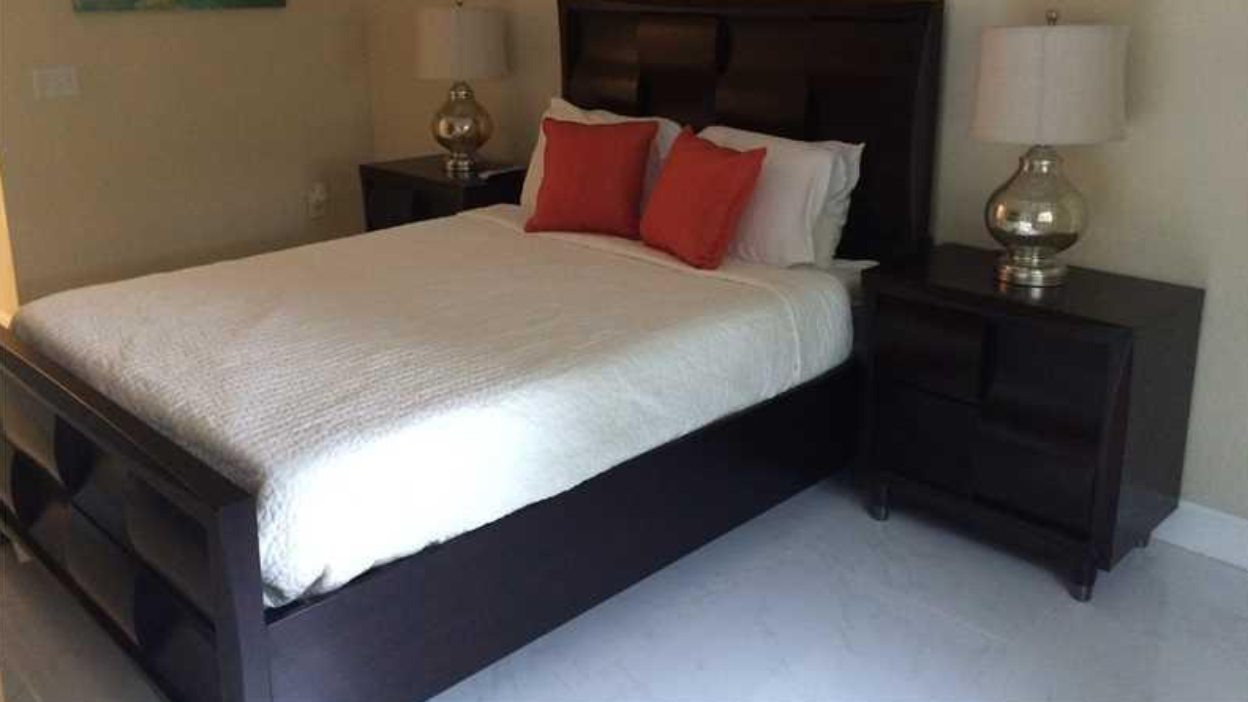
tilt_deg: -13.2
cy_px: 234
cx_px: 627
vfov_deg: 36.3
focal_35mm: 32
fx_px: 1059
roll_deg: +2.1
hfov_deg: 61.0
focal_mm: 4.15
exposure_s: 1/20
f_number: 2.2
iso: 250
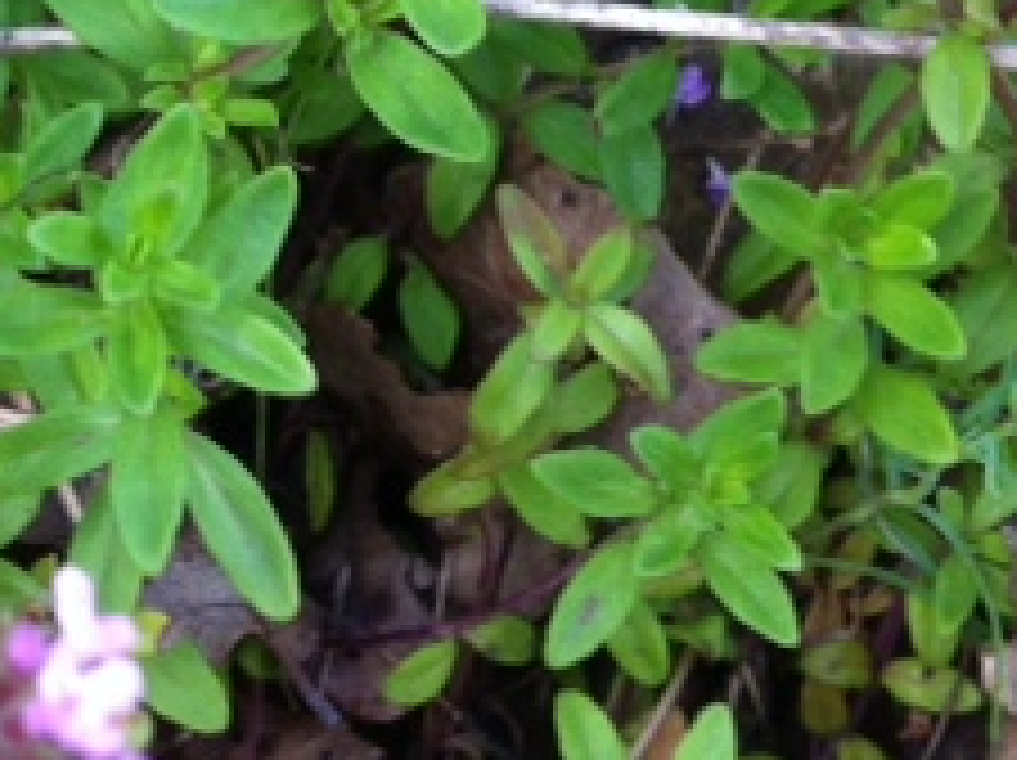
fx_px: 2905
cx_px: 234
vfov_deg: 14.8
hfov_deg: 19.7
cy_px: 117
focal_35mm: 99
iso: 80
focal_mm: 3.85
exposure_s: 1/40
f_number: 2.8
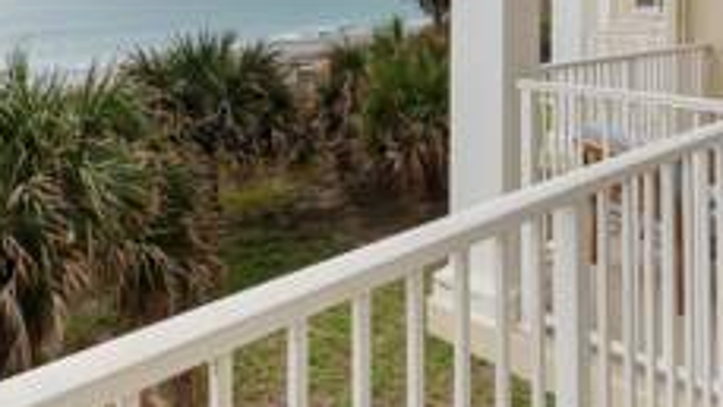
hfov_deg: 59.2
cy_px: -38
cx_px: 420
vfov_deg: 31.7
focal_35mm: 33
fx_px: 633
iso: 320
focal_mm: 10
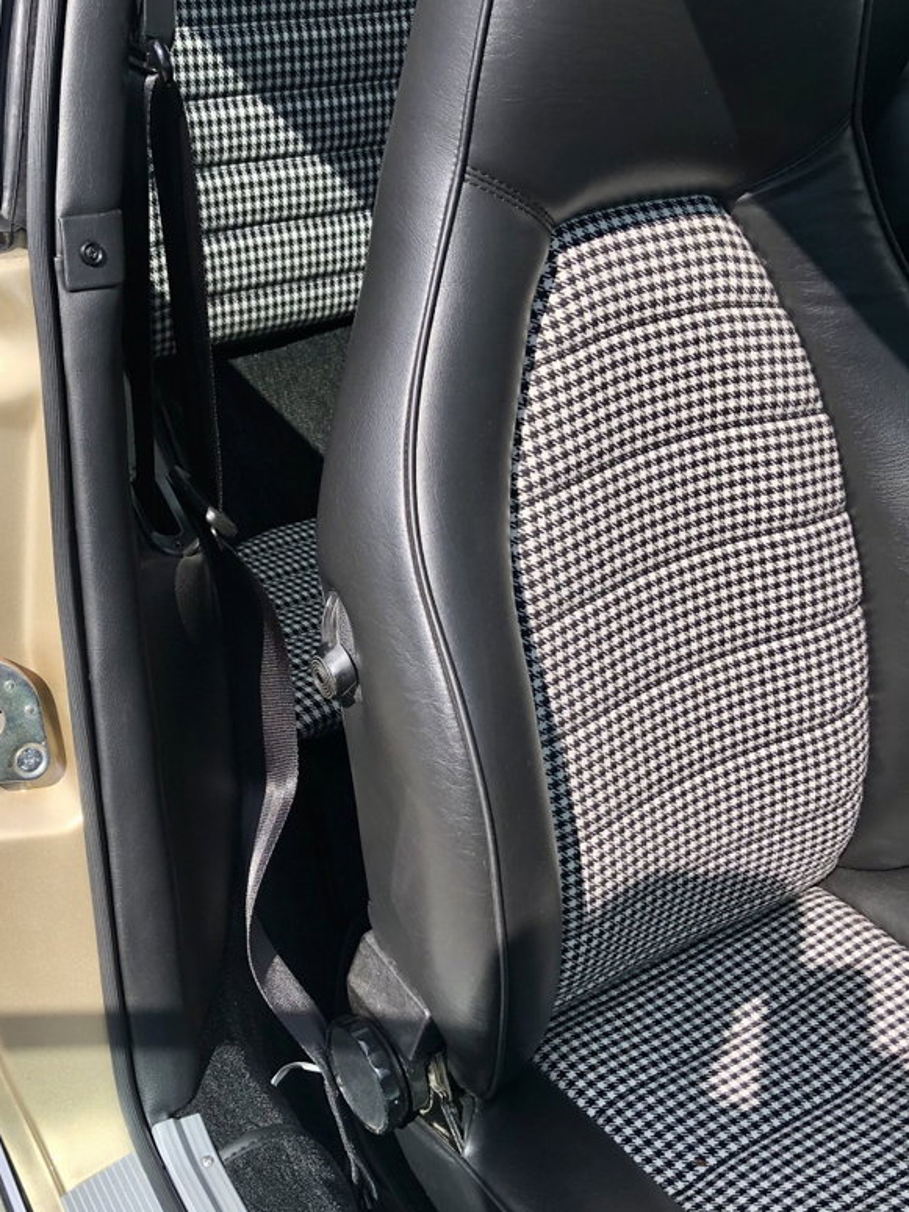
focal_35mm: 37
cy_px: 669
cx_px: 322
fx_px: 1296
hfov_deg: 38.3
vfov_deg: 50.1
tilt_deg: -35.3
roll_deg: -2.8
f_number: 1.8
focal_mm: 4
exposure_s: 1/1171
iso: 20
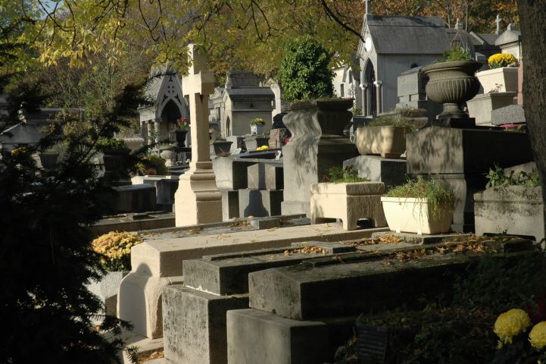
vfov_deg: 16.5
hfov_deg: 24.6
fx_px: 1251
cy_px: 182
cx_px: 273
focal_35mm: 82
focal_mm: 55
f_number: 11
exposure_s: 1/160
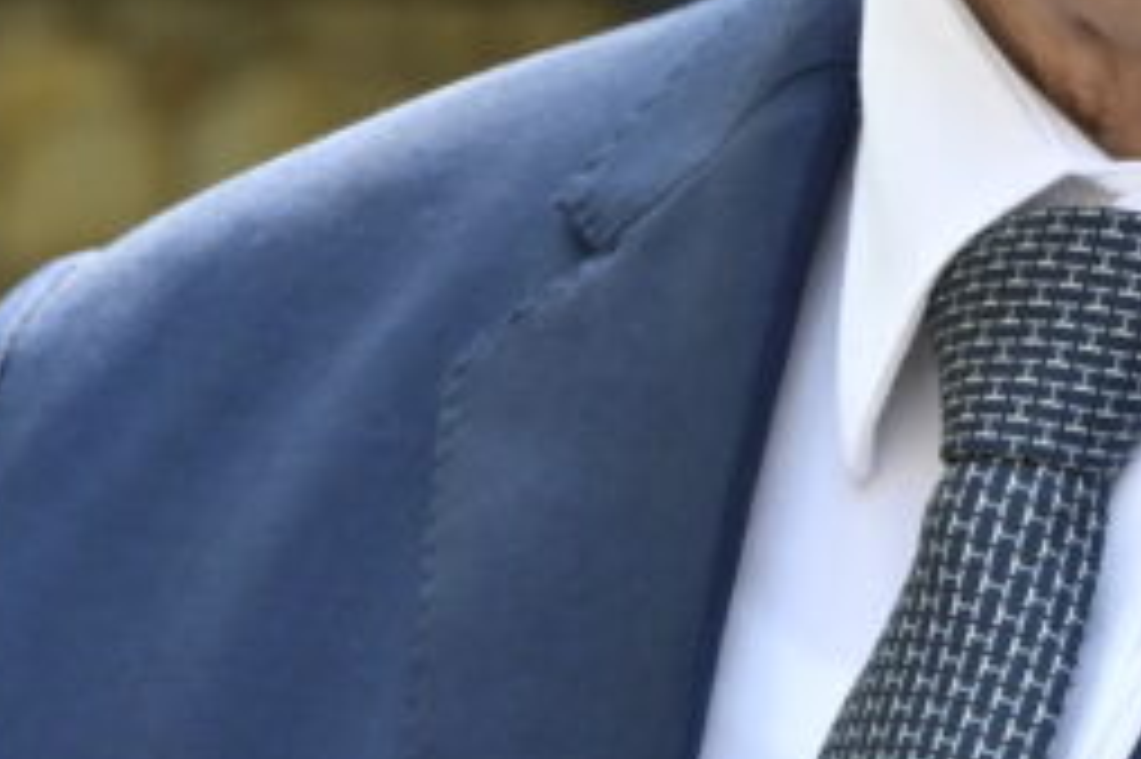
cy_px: -220
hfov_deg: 4.6
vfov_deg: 3.1
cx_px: 1334
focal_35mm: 449
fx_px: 14221
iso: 2000
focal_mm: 95
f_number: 9
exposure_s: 1/640
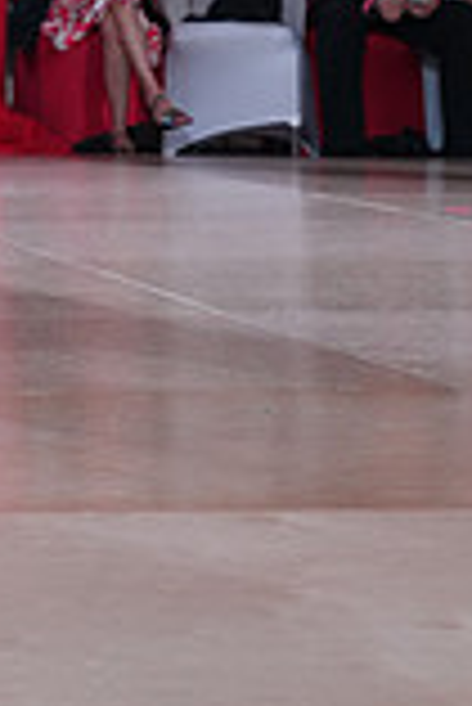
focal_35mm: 174
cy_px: -369
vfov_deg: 11.3
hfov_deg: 7.7
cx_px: -339
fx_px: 3414
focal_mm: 47
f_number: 5.6
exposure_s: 1/200
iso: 1000
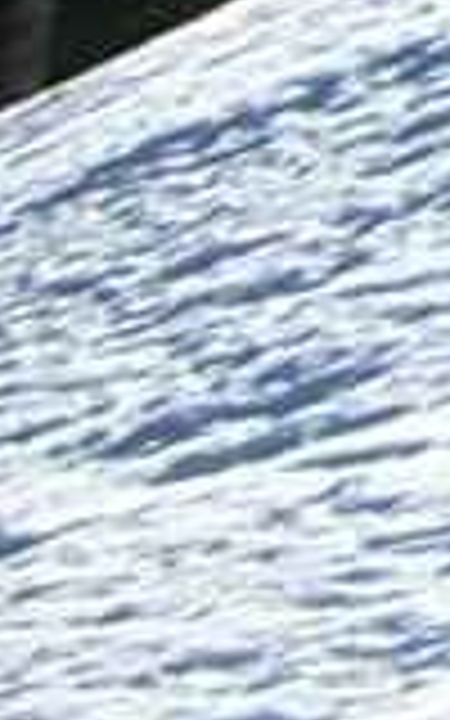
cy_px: -1328
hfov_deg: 2.9
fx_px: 7908
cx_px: 3200
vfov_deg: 5.0
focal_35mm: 403
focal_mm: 6.2
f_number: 4.3
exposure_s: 1/1000
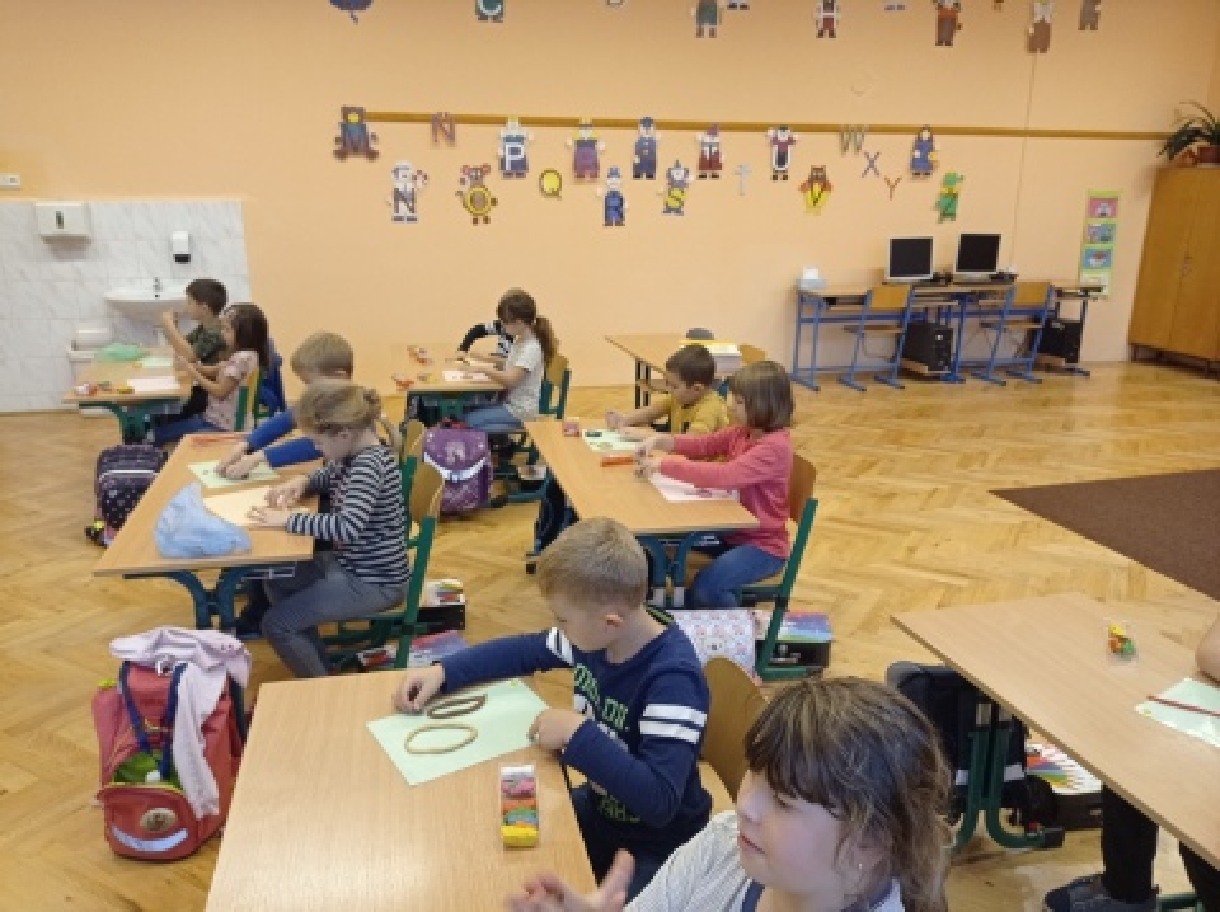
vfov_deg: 49.7
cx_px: 610
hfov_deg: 63.5
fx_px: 986
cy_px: 456
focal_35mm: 28
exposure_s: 1/50
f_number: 1.79
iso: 150
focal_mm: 4.74
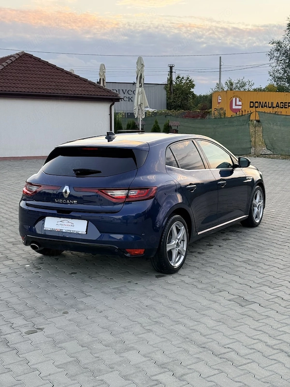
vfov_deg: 39.7
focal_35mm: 48
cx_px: 145
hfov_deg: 30.3
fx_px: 536
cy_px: 194
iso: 64
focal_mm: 6.76
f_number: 1.78
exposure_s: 1/167
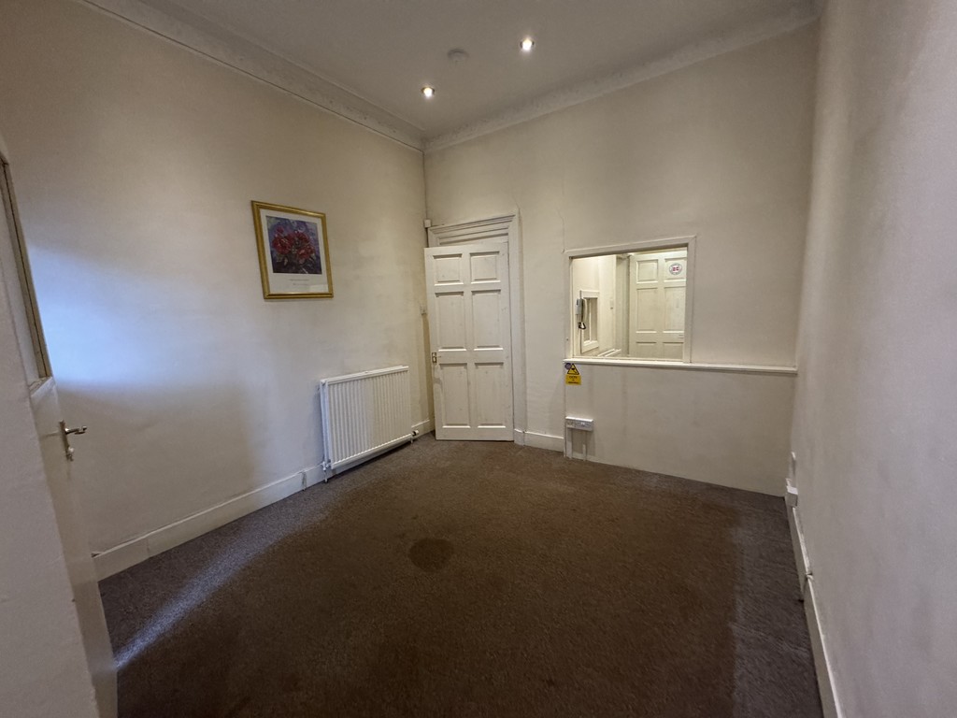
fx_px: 387
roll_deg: +2.4
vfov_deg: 85.7
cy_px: 359
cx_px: 478
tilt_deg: -5.8
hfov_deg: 102.1
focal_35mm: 14
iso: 320
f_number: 2.2
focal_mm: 2.22
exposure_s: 1/77
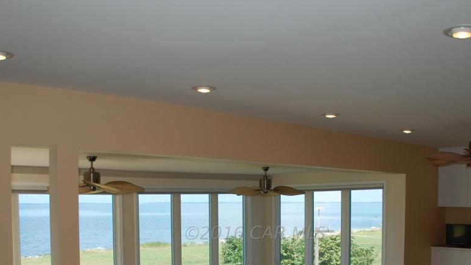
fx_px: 650
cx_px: 255
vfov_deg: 22.6
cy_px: 232
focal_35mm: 52
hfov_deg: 39.8
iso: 200
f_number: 3.8
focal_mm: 22
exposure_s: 1/320
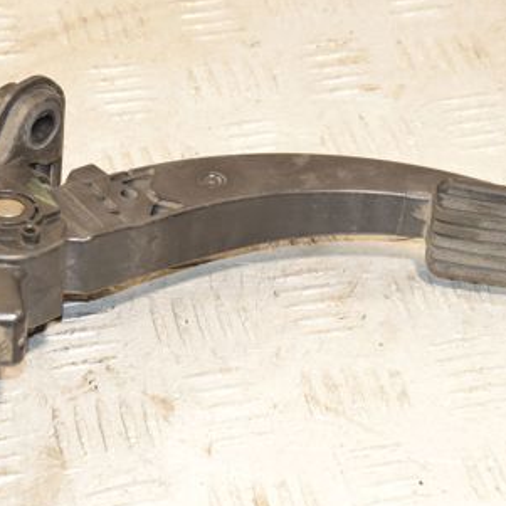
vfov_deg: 12.4
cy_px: 267
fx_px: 2332
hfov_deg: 12.4
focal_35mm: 141
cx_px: 222
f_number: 7.1
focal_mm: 52
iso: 1600
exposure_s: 1/200
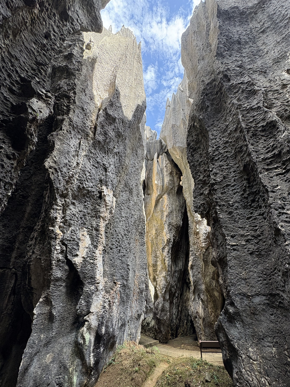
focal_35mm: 16
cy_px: 211
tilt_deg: +26.6
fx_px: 179
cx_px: 163
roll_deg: +1.3
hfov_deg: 77.8
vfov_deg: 94.2
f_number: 2.2
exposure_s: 1/99
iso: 40
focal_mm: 2.22
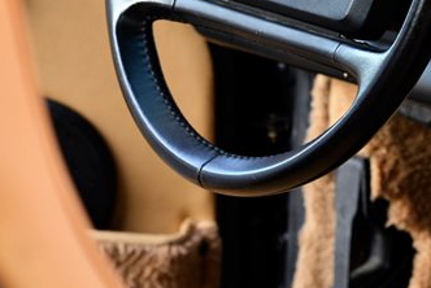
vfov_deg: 4.0
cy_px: -51
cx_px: 410
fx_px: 4146
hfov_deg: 5.9
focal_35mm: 346
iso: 500
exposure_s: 1/100
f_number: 5.6
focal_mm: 120
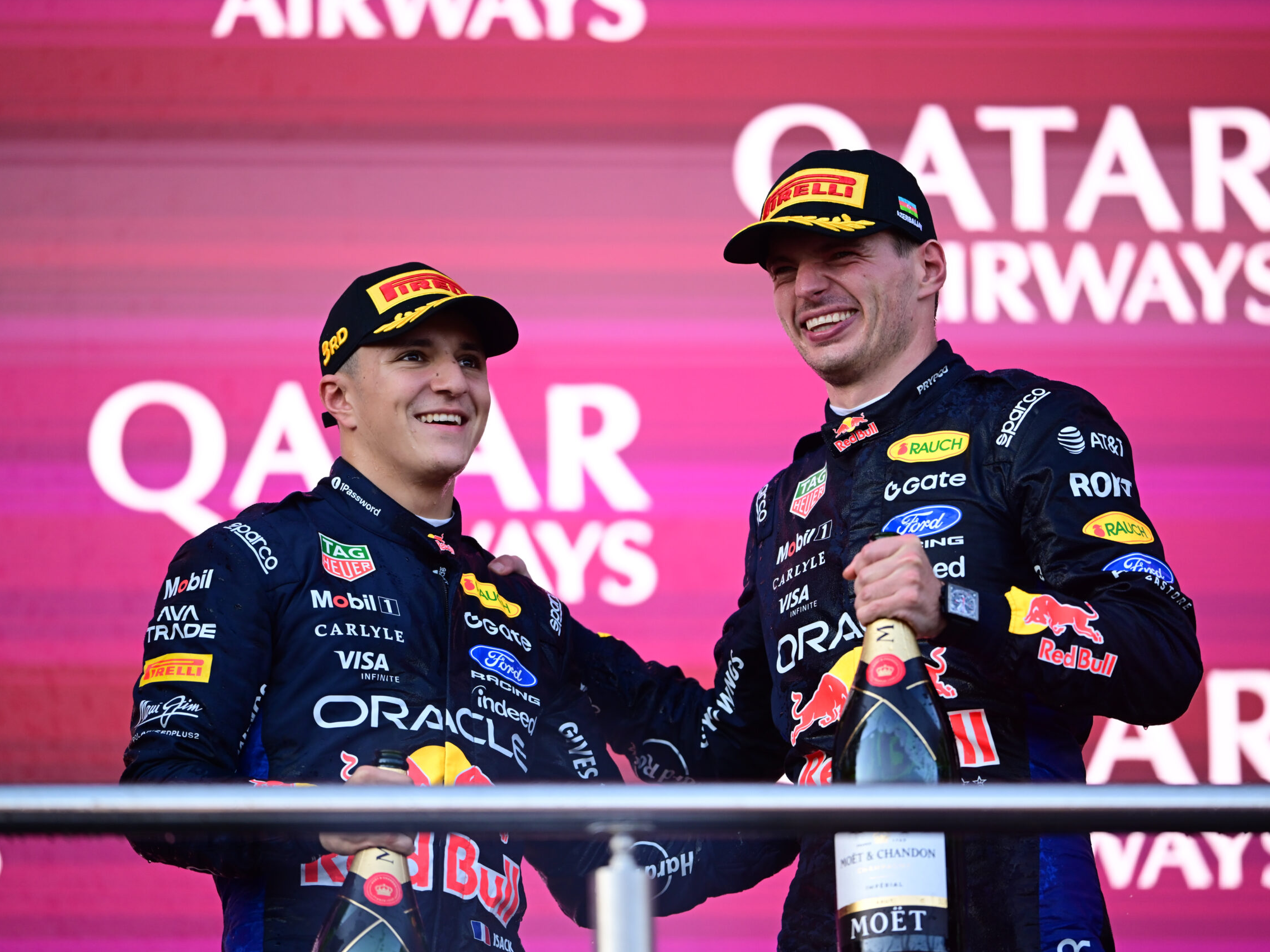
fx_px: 15924
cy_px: 476
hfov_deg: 4.6
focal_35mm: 434
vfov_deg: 3.4
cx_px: 647
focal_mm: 400
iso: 640
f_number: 2.8
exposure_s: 1/1250
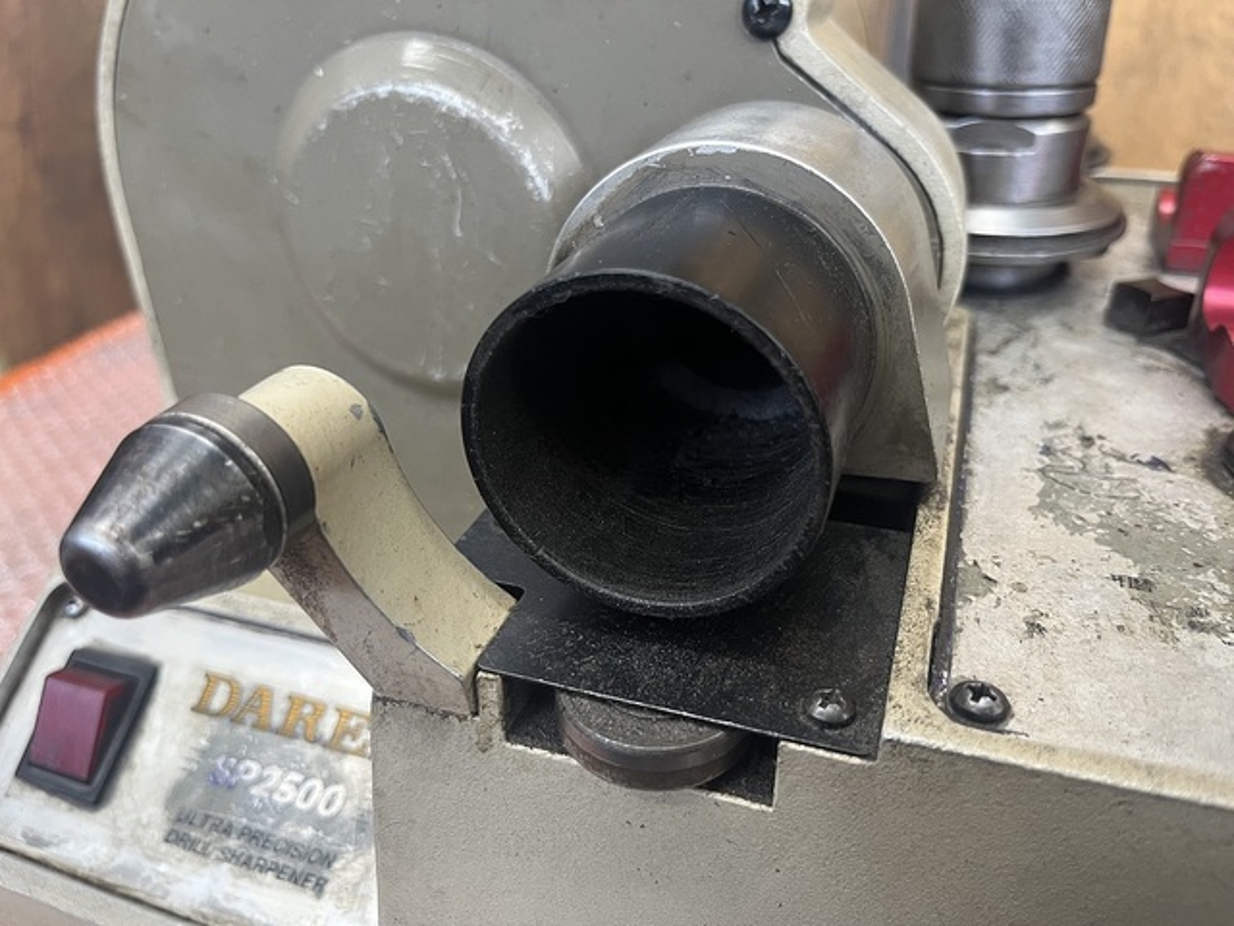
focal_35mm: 26
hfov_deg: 67.3
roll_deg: +2.2
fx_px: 927
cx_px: 617
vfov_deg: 53.1
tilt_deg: -30.3
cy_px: 463
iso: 160
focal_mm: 5.1
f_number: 1.6
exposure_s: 1/60
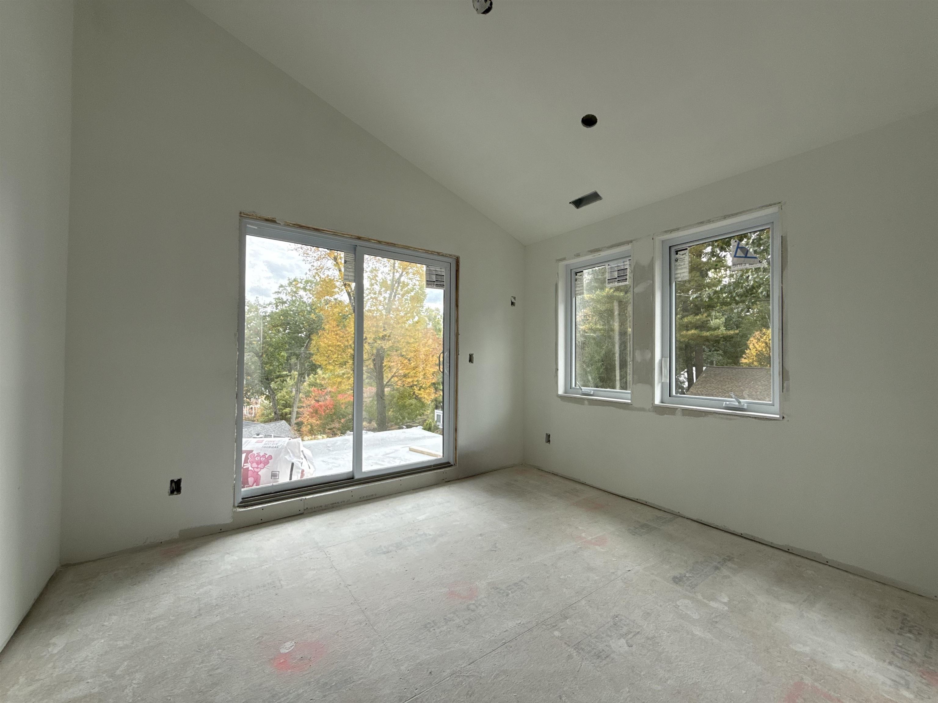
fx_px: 379
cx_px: 469
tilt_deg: +2.1
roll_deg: -0.4
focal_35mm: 14
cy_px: 352
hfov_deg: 102.1
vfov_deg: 85.7
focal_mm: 2.22
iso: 64
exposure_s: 1/276
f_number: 2.2
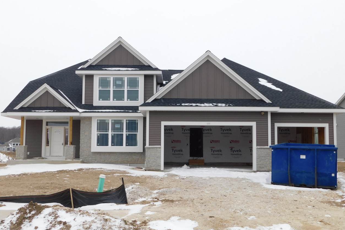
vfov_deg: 35.0
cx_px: 172
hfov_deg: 50.7
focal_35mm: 38
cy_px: 126
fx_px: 364
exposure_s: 1/320
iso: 125
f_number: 3.5
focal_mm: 6.3
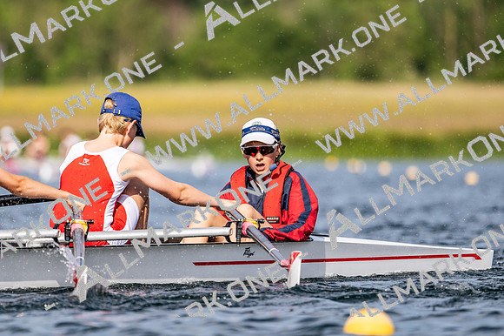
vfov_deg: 2.3
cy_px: 168
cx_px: 252
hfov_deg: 3.4
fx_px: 8395
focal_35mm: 600
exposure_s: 1/2500
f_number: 4.5
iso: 140
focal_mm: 400
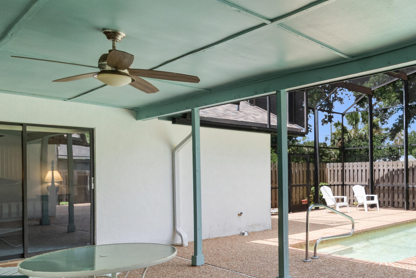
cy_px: 167
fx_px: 358
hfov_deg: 55.0
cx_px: 347
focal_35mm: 31
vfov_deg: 42.1
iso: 320
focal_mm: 10
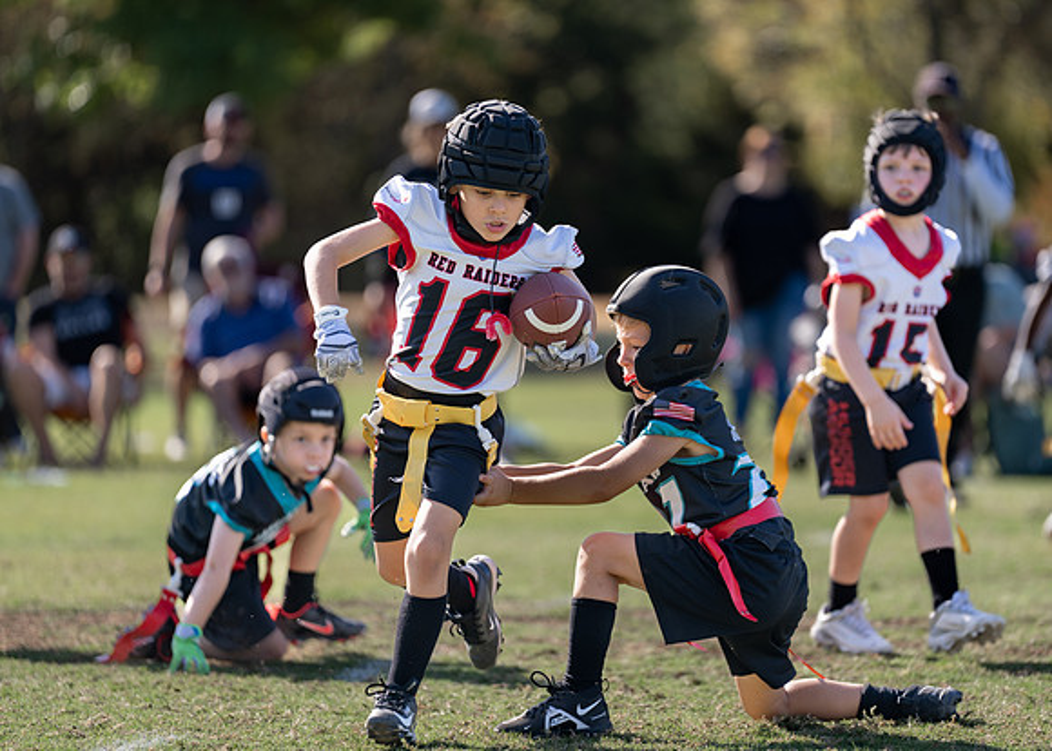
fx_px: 6556
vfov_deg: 6.6
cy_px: 359
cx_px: 587
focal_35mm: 219
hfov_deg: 9.2
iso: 100
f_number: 2.8
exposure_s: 1/800
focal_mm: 200
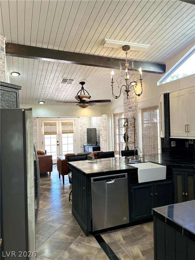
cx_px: 98
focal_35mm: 26
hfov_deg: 53.1
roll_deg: +2.3
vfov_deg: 67.3
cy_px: 130
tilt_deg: +0.0
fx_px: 195
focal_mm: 5.7
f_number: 1.5
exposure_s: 1/120
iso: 80
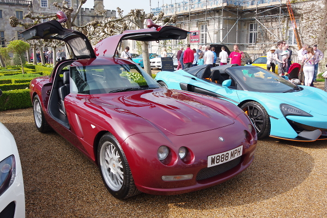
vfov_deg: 43.6
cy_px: 109
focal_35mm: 30
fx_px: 272
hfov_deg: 61.9
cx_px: 164
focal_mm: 20
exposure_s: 1/80
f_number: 11
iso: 200
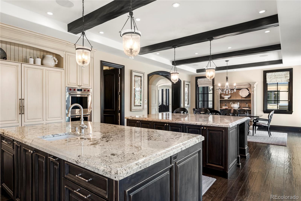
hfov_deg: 84.0
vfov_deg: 62.0
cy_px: 100
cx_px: 150
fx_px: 167
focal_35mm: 20
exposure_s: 1/1.25
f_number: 8
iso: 200
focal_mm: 20
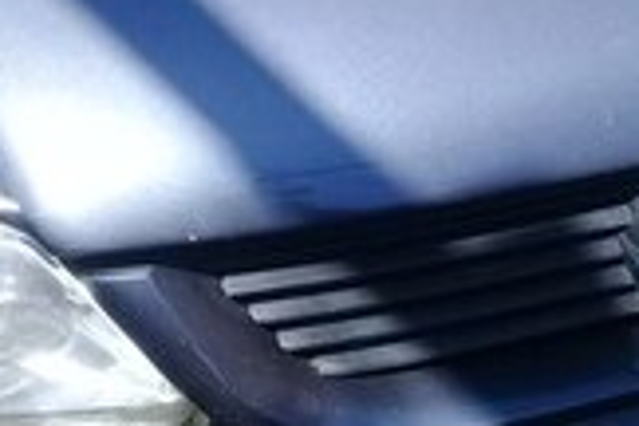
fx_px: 1757
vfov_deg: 12.1
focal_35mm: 99
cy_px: -454
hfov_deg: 20.6
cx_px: 343
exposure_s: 1/646
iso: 50
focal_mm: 3.3
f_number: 2.2
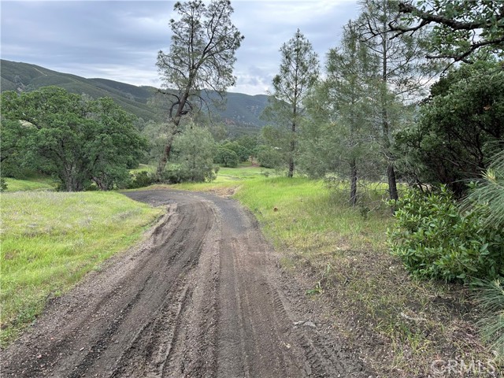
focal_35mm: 24
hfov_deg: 71.6
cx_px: 252
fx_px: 349
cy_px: 189
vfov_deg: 56.8
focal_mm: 6.86
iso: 80
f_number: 1.78
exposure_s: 1/822
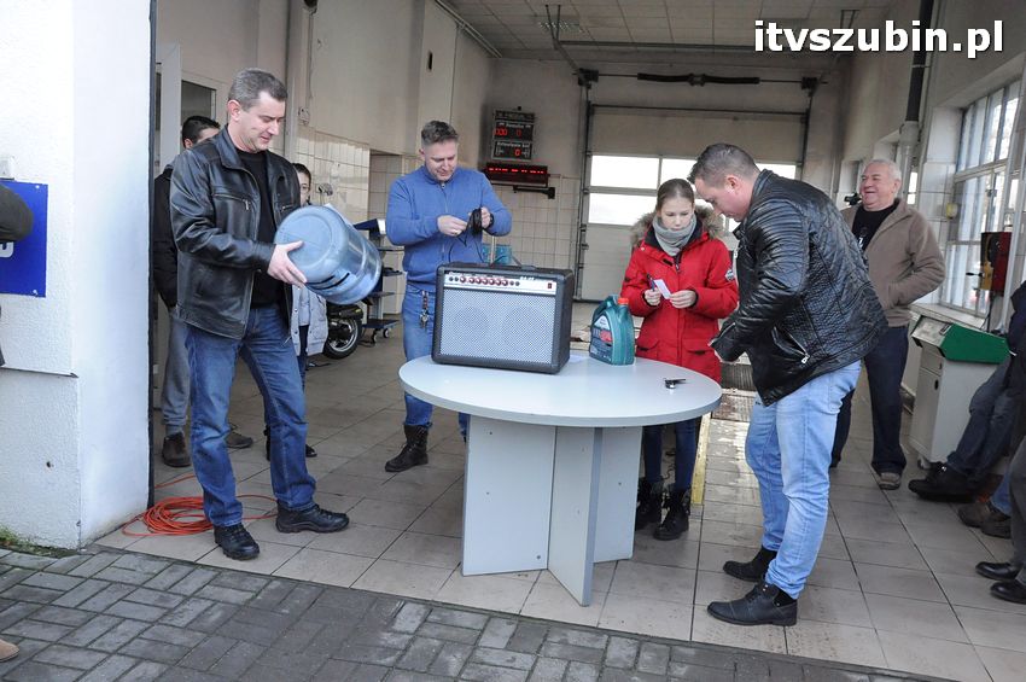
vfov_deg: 41.6
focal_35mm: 32
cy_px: 341
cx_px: 513
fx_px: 897
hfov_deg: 59.5
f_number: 9
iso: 2500
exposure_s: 1/320
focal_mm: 21
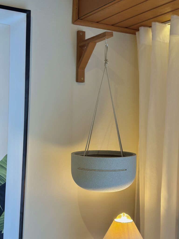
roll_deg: -2.8
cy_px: 120
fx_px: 331
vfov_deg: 39.7
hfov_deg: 30.3
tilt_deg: +0.0
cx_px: 90
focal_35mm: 48
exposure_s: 1/120
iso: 100
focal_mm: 6.86
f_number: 1.78
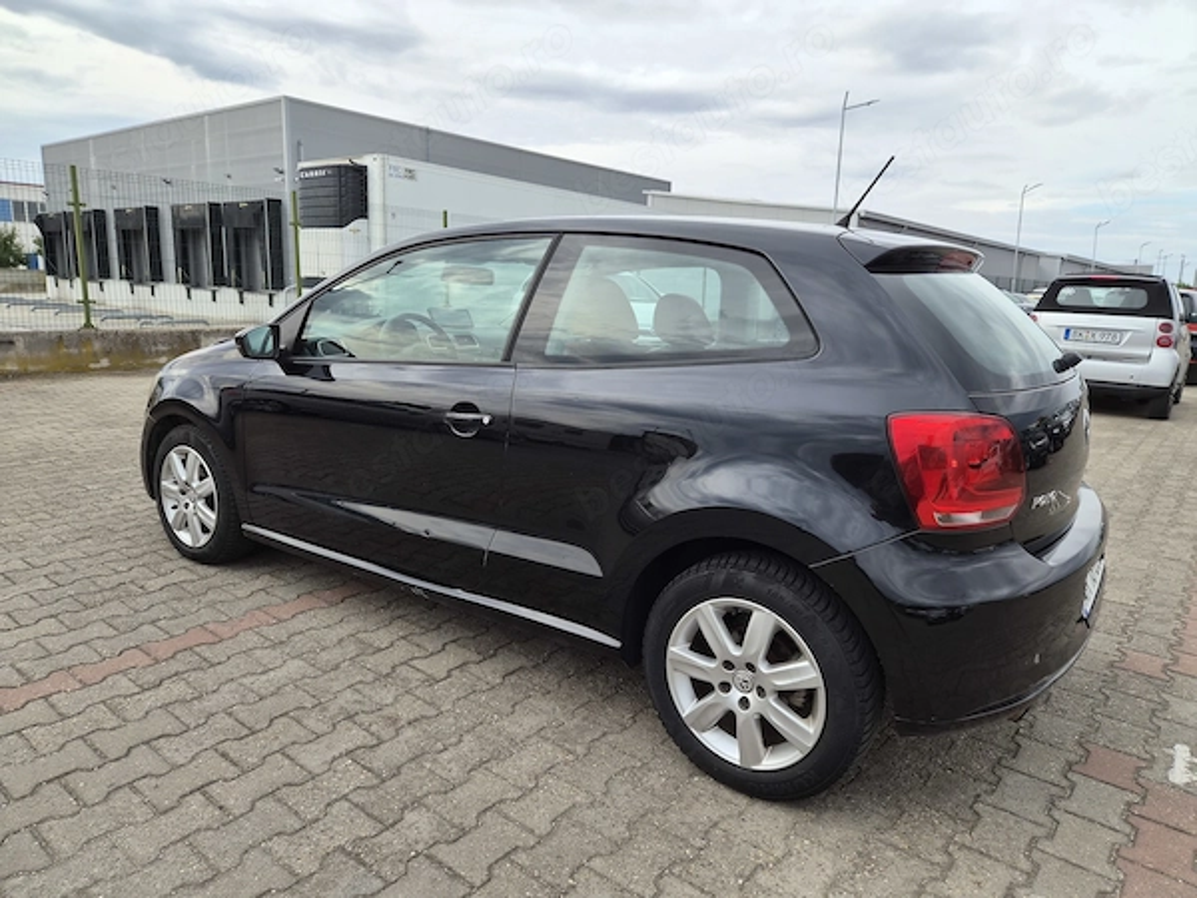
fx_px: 795
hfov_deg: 73.9
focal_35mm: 23
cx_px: 598
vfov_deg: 58.9
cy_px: 449
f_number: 1.8
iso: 50
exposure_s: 1/1244
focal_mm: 5.4
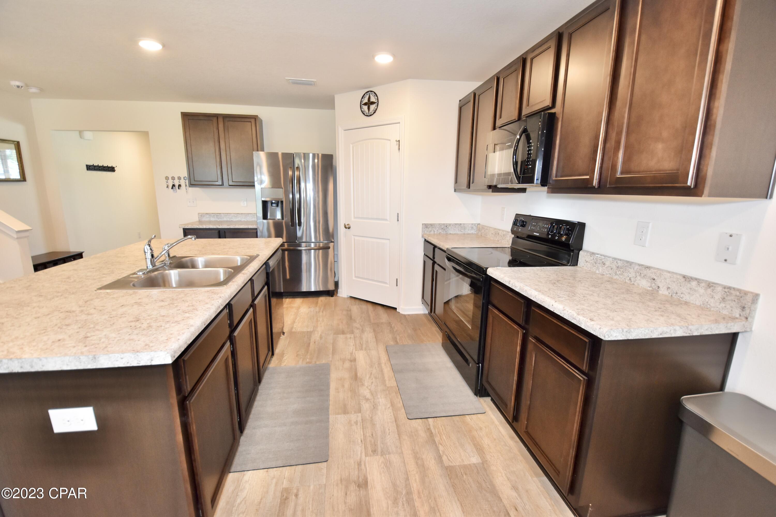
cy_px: 258
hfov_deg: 100.4
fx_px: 323
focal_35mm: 15
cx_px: 388
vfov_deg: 77.3
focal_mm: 10
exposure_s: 1/80
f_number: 4
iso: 800
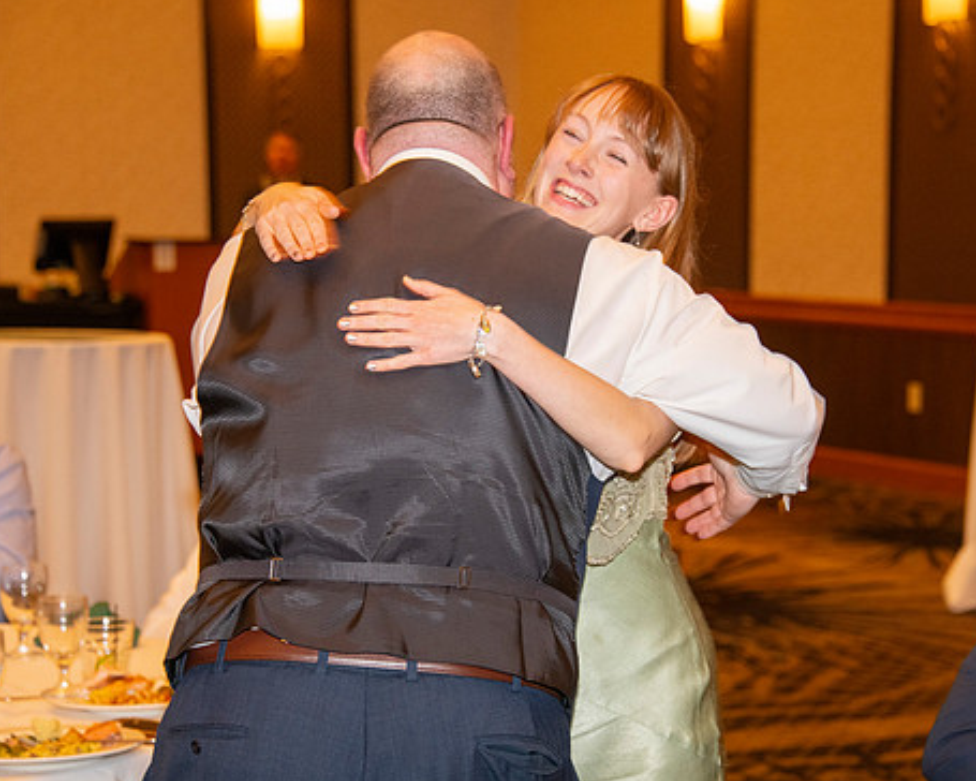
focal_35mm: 110
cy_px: 381
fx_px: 3177
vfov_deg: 14.0
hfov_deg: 17.5
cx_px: 545
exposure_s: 1/60
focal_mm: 92
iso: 2000
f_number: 5.6
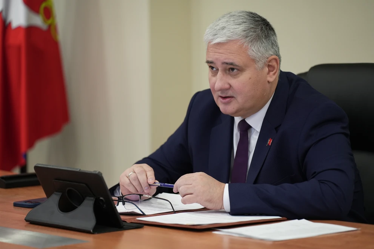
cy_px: 124
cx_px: 187
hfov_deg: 13.7
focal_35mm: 150
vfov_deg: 9.1
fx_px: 1558
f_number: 3.2
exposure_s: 1/160
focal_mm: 150
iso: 1600
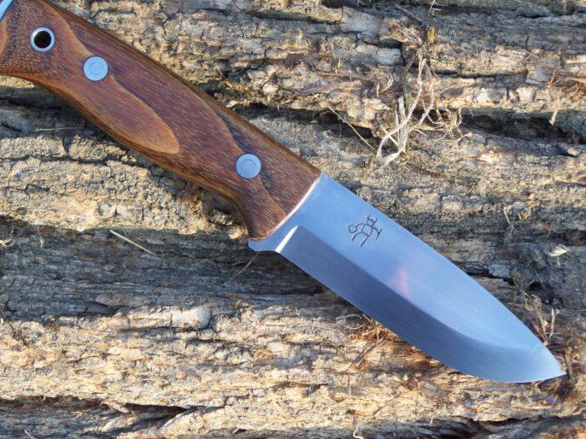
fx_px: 2217
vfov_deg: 11.3
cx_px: 265
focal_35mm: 131
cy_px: 196
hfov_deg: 15.1
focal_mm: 19.4
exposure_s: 1/100
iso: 100
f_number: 3.2
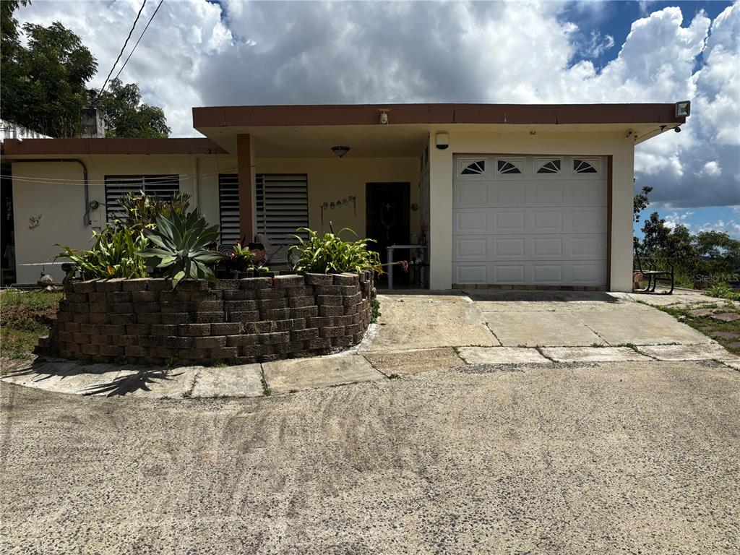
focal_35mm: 26
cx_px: 370
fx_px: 556
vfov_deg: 53.1
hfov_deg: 67.3
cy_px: 278
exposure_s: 1/6329
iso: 50
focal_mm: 5.96
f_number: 1.6
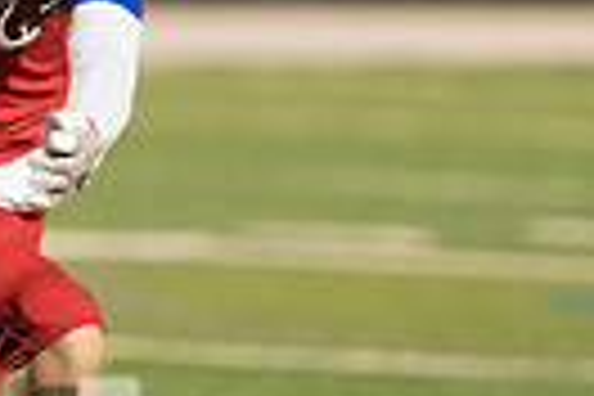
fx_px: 21250
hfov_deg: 1.6
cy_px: 88
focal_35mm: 1288
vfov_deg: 1.1
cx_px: -5
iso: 10000
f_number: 2.8
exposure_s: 1/1250
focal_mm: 200
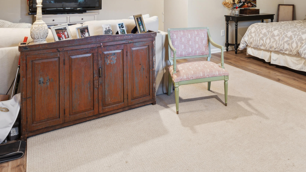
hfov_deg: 60.6
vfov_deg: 33.8
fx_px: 252
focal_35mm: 31
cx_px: 213
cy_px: -8
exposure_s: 1/2
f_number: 8
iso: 400
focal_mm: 16
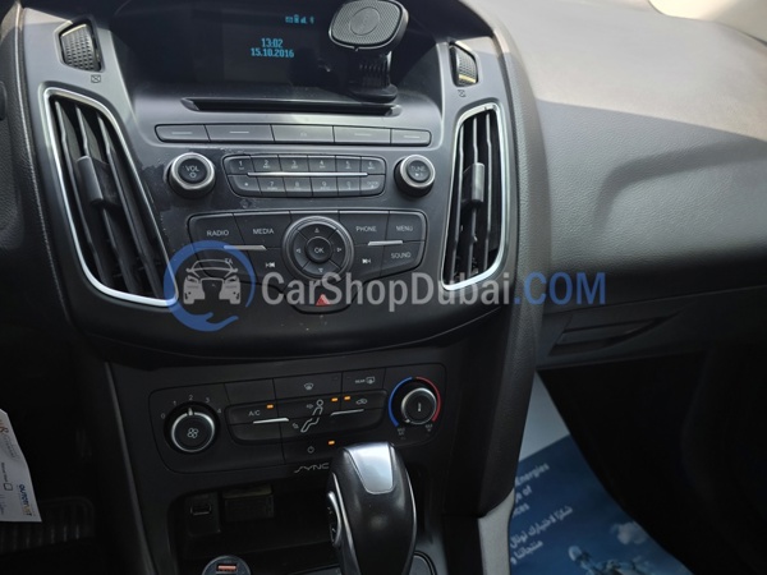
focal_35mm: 23
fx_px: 510
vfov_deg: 58.9
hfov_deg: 73.9
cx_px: 384
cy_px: 288
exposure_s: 1/180
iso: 16
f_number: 1.7
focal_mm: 6.3
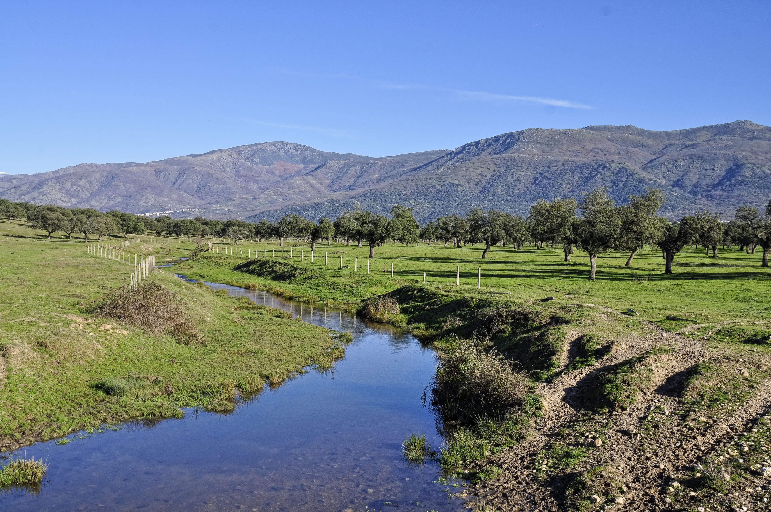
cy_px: 256
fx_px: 866
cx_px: 386
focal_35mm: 40
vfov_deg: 32.9
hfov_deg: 48.0
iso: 200
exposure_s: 1/250
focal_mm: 27
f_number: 9.5
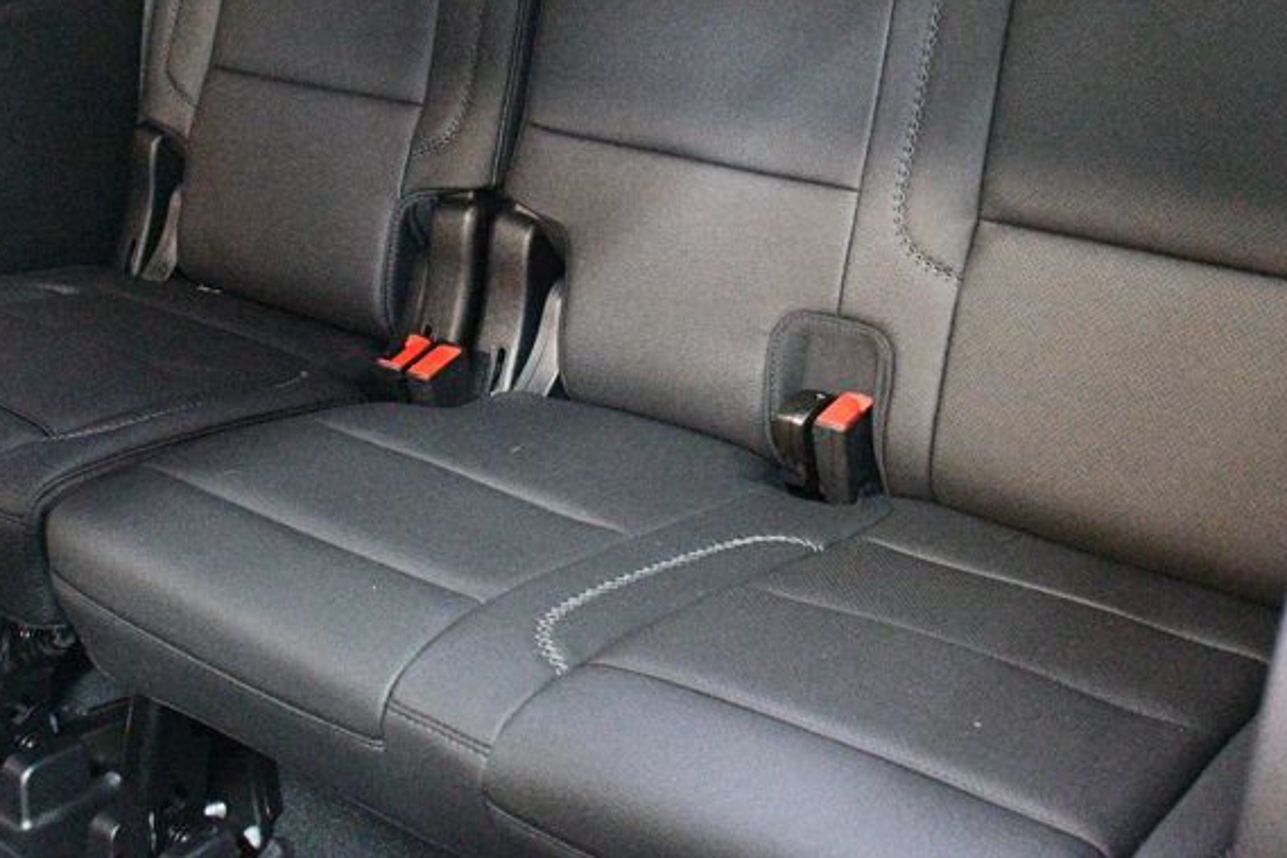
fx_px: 1930
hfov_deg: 36.8
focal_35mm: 54
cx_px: 532
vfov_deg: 24.4
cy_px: 93
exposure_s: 1/40
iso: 12800
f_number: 3.5
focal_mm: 20
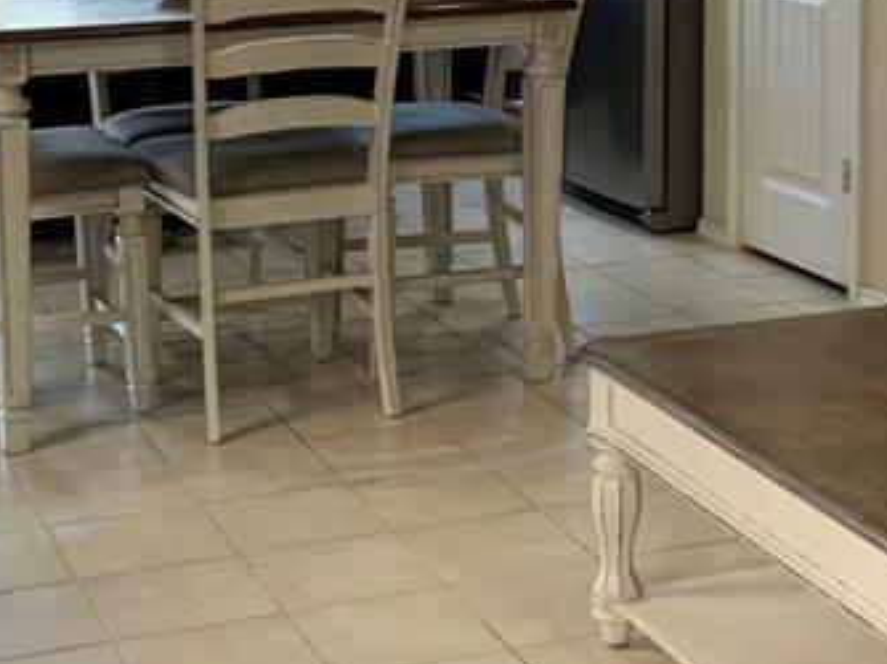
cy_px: 24
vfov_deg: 16.3
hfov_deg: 22.0
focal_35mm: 89
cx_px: 566
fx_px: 2279
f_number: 1.8
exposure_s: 1/60
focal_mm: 3
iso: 100
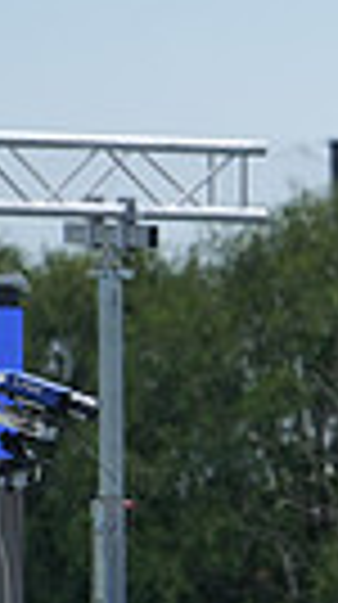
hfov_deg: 1.3
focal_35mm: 908
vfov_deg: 2.4
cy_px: 790
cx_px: 1194
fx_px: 14522
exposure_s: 1/2500
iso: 400
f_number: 5.6
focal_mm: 200
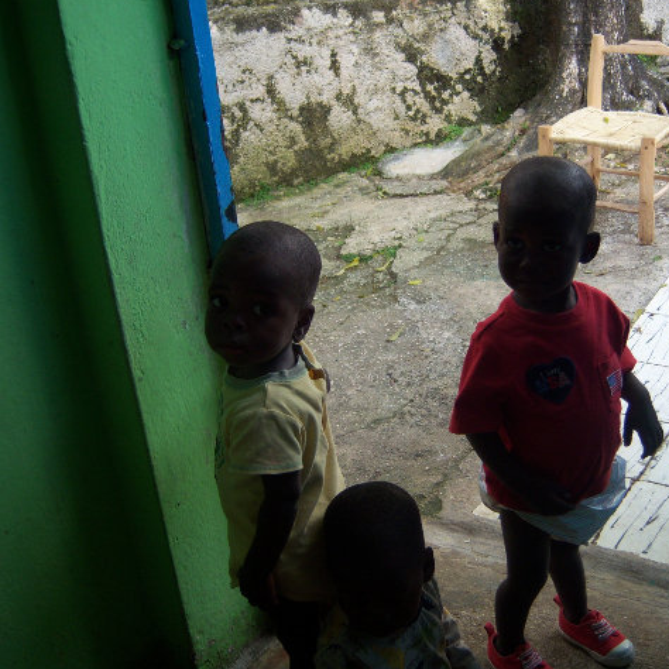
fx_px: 940
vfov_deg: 39.2
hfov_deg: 39.1
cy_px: 332
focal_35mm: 43
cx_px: 384
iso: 80
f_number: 2.8
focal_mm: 7.5
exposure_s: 1/100
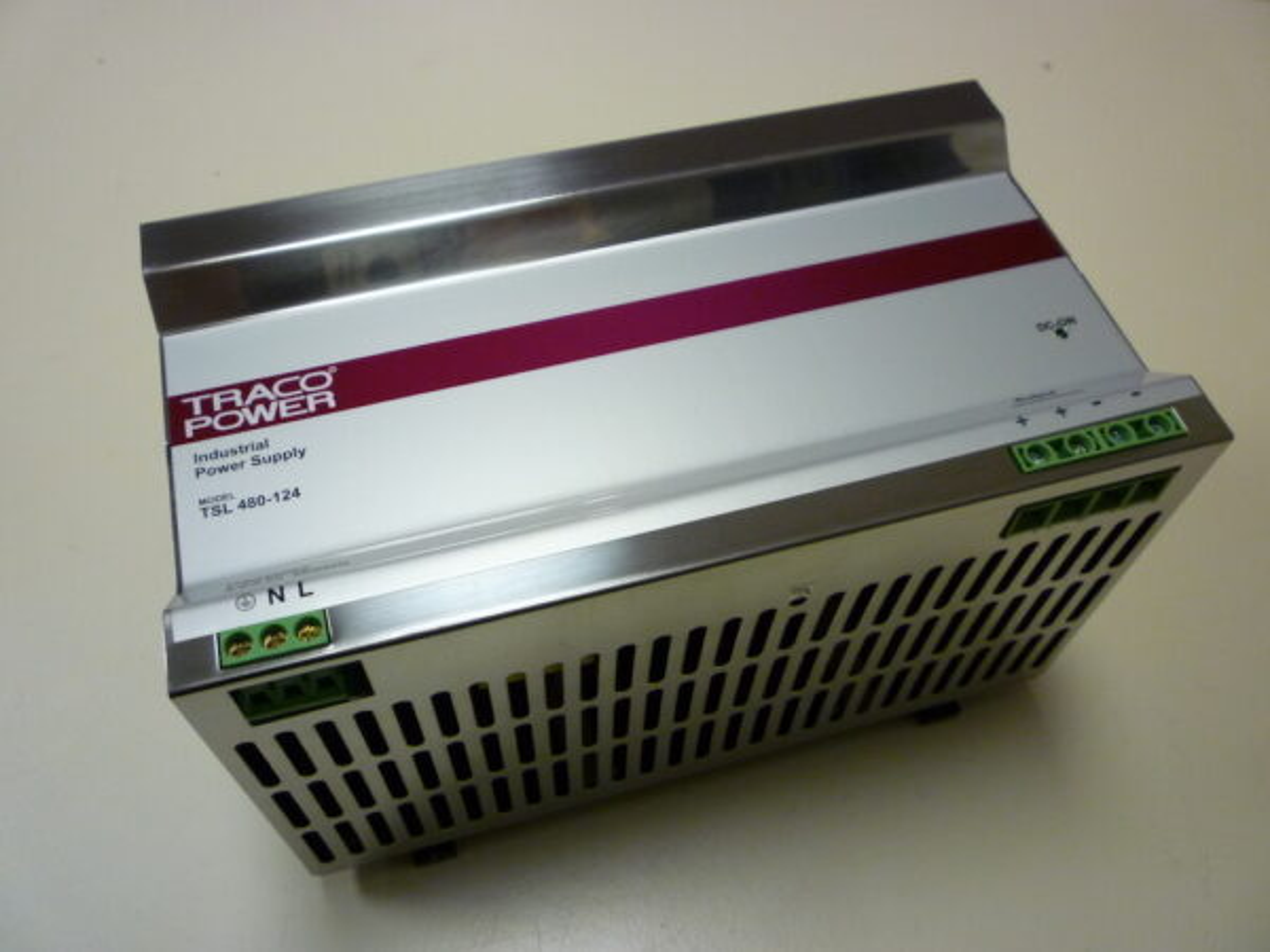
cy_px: 476
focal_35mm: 29
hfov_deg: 61.7
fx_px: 1064
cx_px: 635
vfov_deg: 48.2
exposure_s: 1/30
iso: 320
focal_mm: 5.2
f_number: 3.3
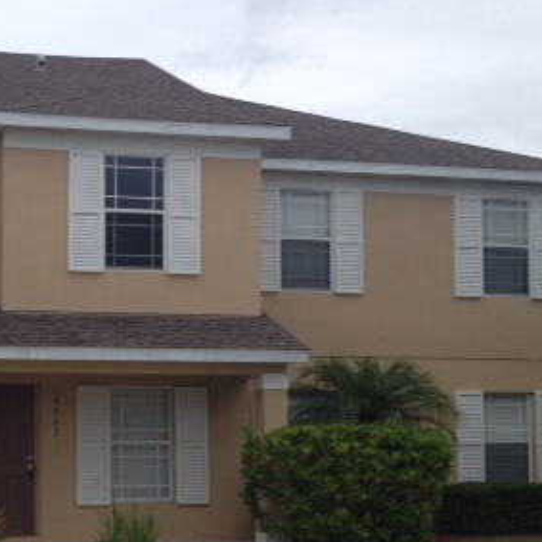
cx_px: 52
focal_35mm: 70
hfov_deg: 24.0
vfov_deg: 24.5
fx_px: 1240
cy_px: 377
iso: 50
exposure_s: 1/1972
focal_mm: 4.28
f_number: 2.4
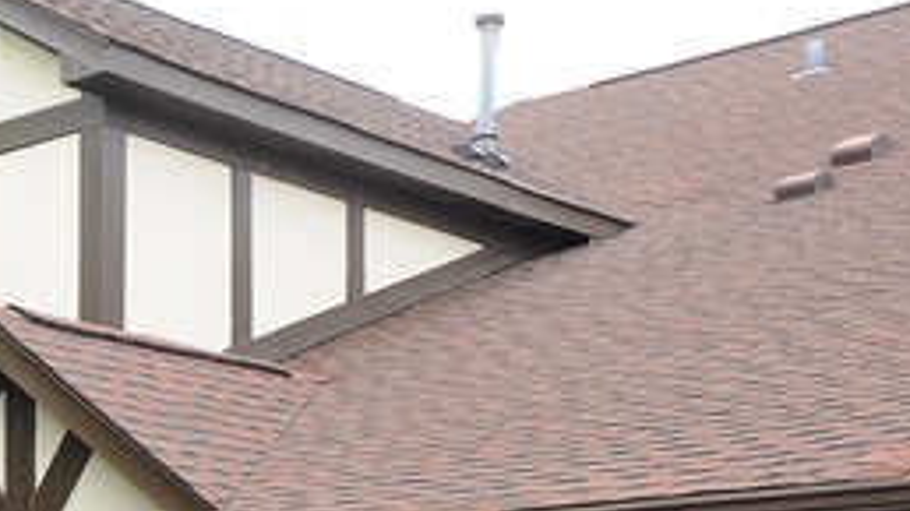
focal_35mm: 83
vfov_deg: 14.5
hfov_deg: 23.3
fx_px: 2002
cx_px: -201
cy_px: 419
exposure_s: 1/60
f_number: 8
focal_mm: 32
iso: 200
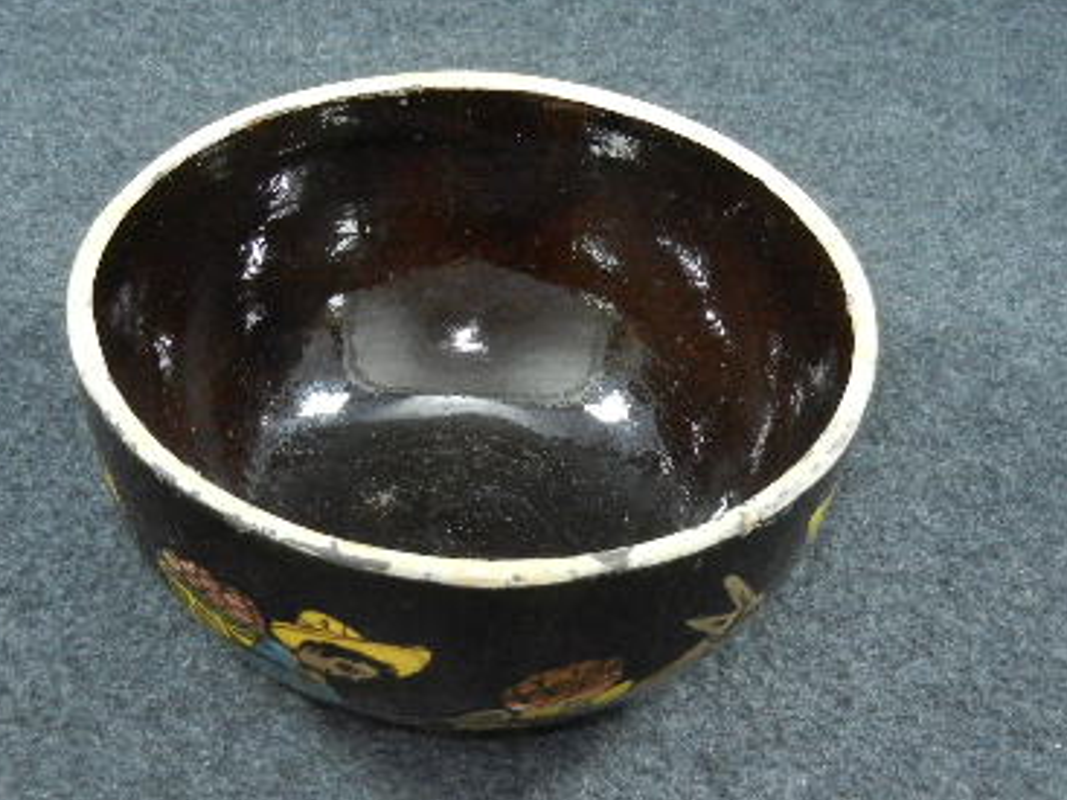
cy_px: 451
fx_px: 2095
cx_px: 512
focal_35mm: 68
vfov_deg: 21.6
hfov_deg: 28.6
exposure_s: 1/30
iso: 800
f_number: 3.7
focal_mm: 7.1
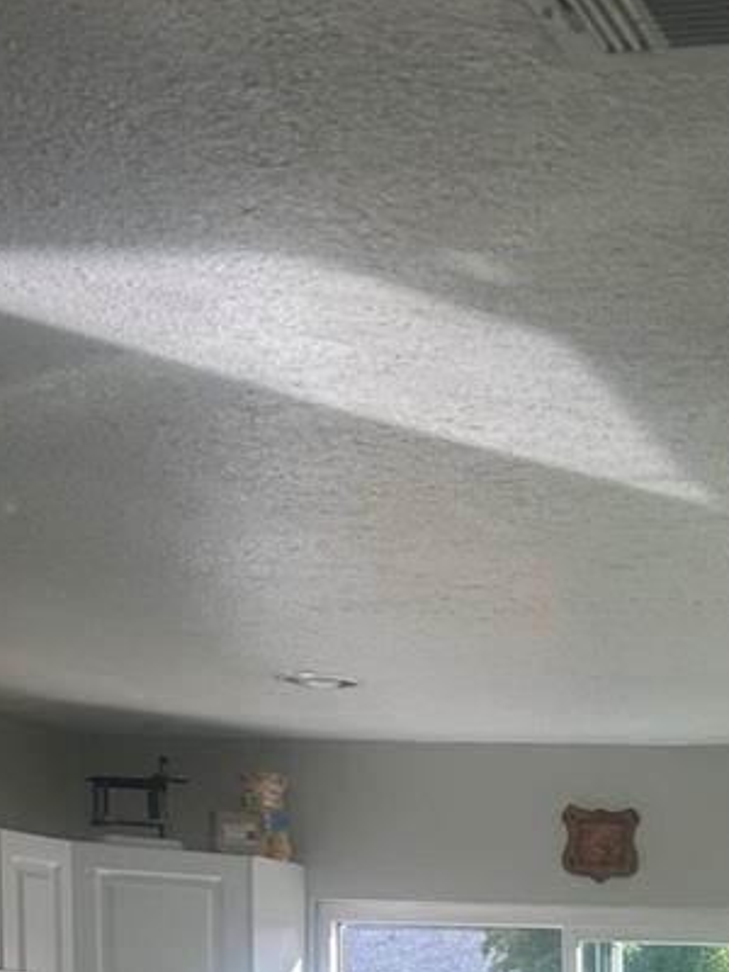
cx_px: 887
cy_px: 1317
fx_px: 2190
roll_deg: -1.7
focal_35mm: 78
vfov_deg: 22.1
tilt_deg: -9.2
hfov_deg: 17.9
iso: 50
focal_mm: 5.7
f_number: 1.5
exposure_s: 1/394
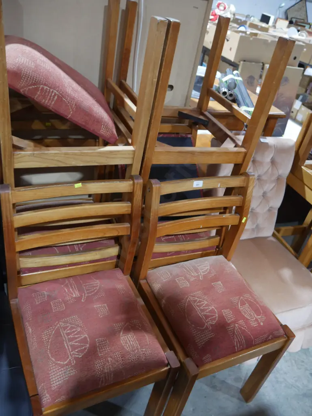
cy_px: 208
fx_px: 336
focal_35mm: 28
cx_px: 156
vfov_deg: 63.4
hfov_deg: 49.8
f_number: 3.5
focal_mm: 14
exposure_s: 1/60
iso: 1250
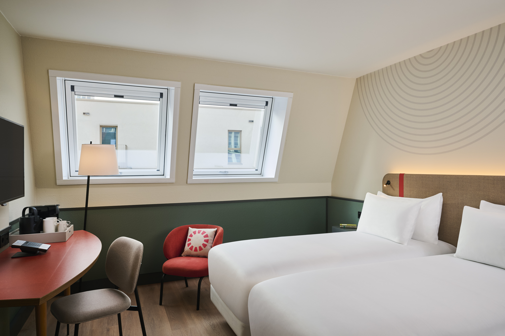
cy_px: 168
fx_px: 316
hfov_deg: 77.3
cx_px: 252
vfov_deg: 56.1
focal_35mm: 22
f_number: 10
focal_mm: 22.5
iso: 400
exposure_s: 1/40
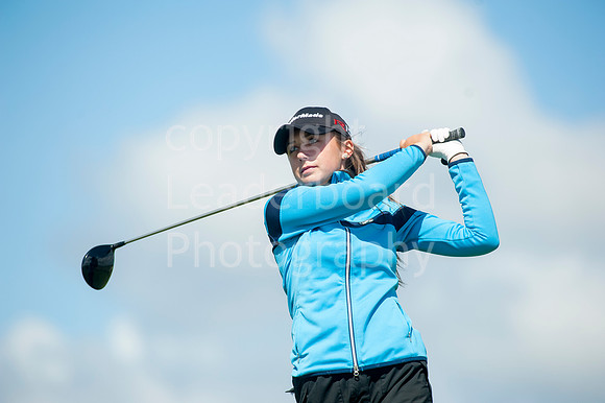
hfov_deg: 6.9
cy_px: 202
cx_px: 302
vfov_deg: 4.6
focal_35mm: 300
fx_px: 5039
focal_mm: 300
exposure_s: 1/4000
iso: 320
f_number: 6.3
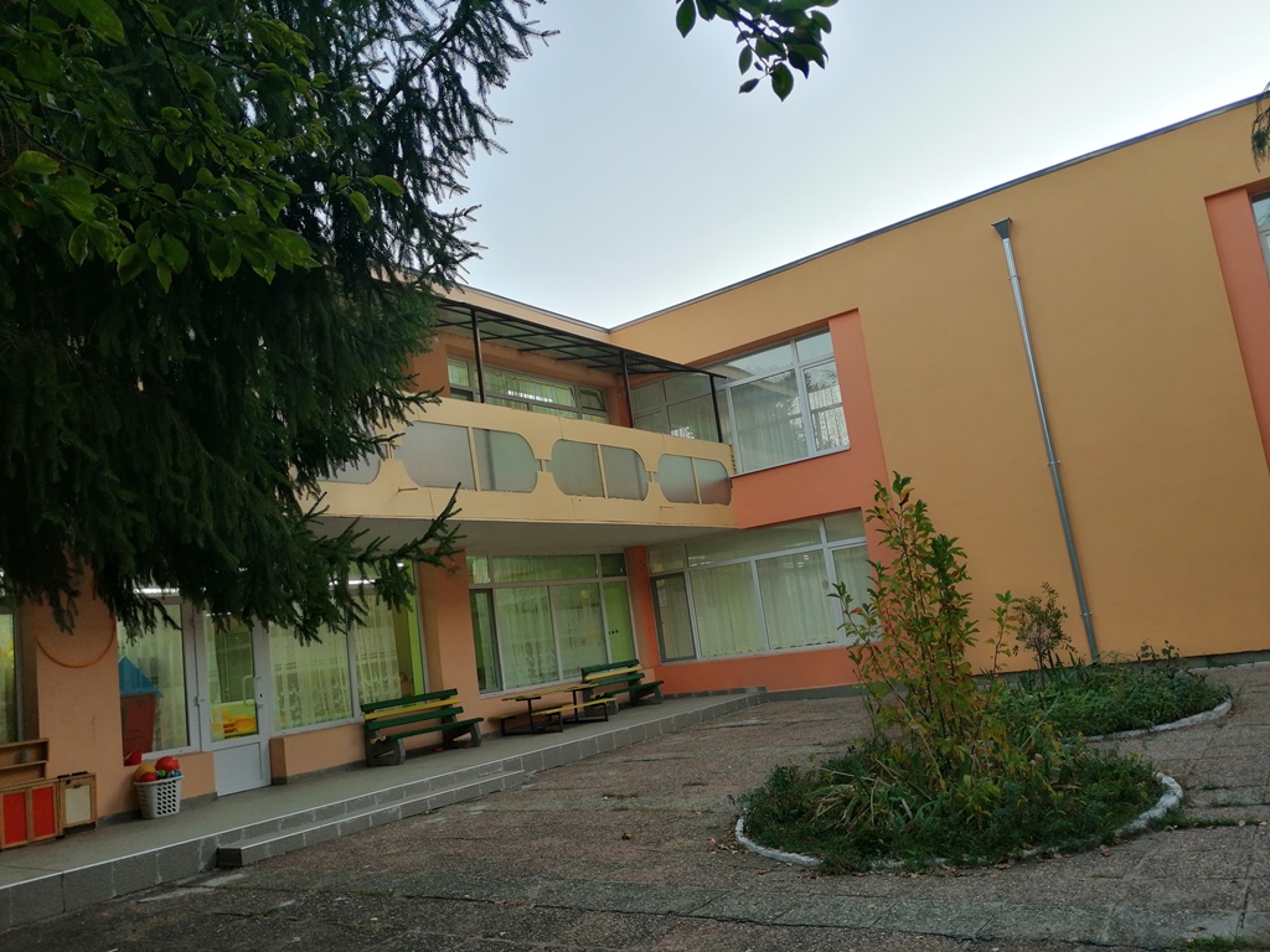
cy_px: 476
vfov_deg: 51.4
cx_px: 635
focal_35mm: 27
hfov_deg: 65.3
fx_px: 991
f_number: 1.8
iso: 50
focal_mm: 3.95
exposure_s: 1/100
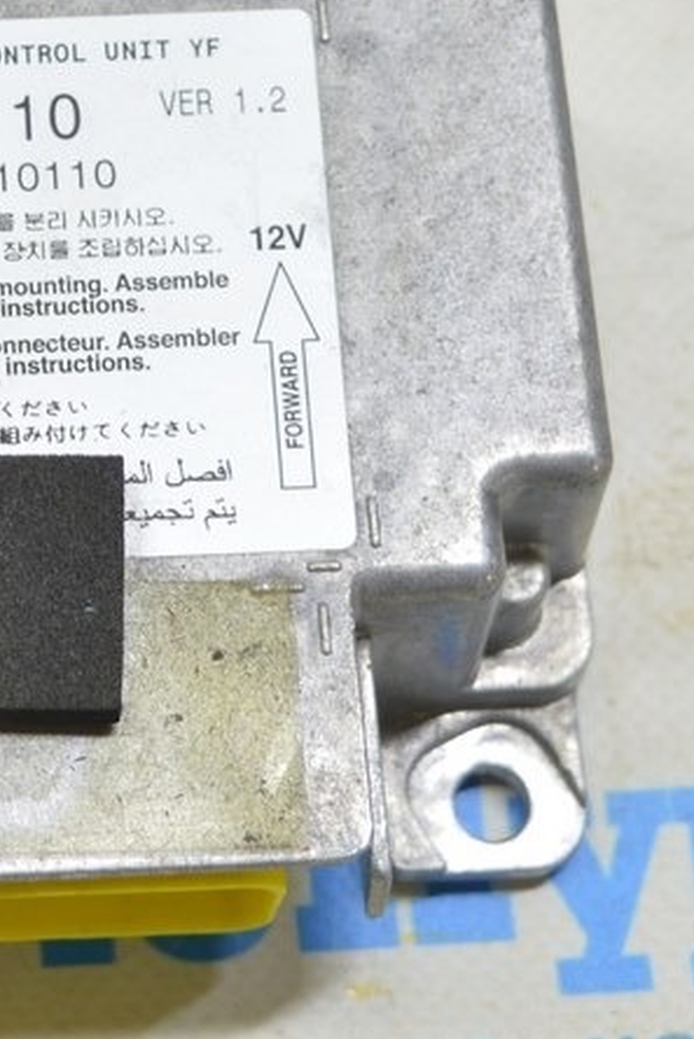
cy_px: 312
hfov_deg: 10.2
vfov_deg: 15.6
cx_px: -243
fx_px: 3785
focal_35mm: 131
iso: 400
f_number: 5.6
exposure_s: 1/20
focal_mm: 38
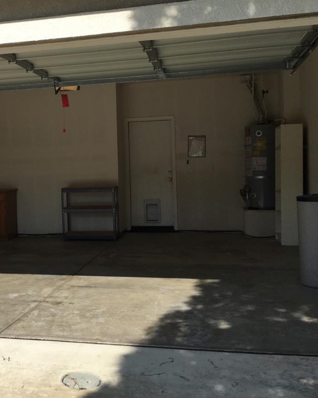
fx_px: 565
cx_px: 36
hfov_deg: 30.2
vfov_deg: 38.7
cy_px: 178
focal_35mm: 48
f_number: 2.2
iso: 25
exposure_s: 1/1603
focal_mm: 4.15
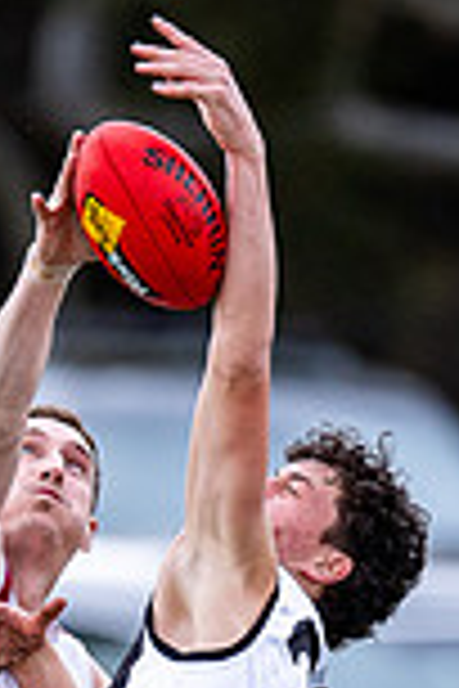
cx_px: 178
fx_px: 44520
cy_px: 883
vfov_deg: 0.9
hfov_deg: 0.6
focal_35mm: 2328
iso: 1000
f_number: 4
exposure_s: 1/1600
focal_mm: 500
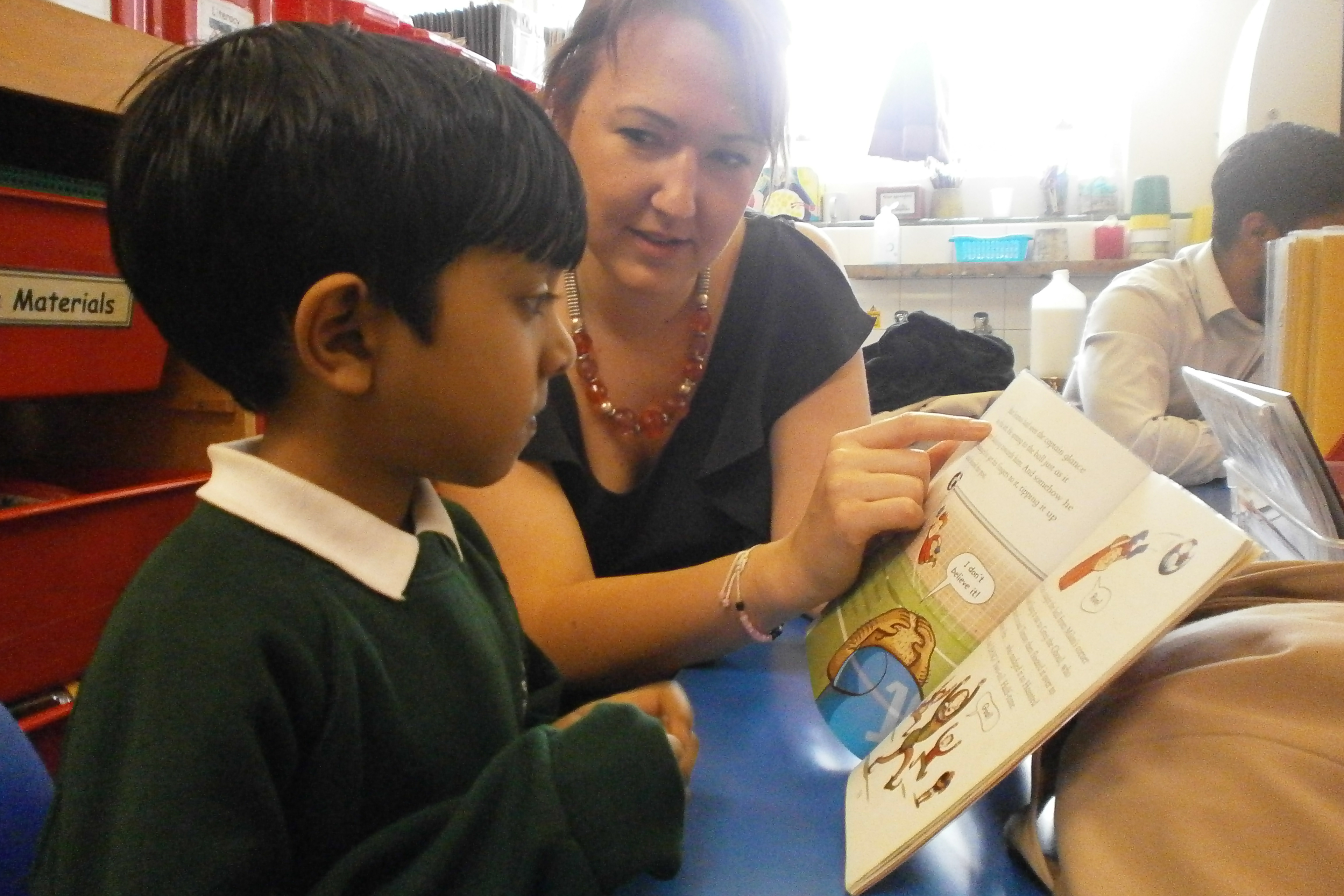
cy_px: 434
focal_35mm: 29
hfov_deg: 63.7
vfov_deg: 45.0
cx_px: 667
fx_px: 1083
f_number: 2.9
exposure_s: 1/50
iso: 800
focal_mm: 4.8
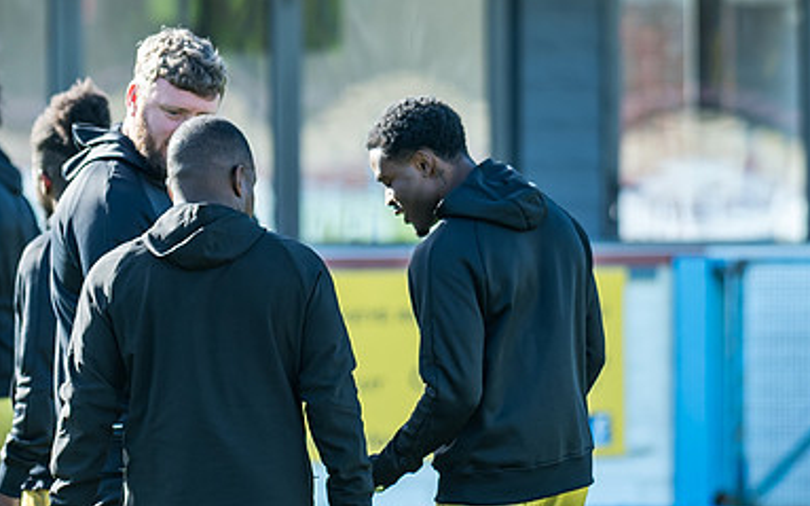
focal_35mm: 547
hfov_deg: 3.8
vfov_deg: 2.4
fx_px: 12070
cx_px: 219
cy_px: 427
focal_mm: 135
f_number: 2.1
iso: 50
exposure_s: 1/500
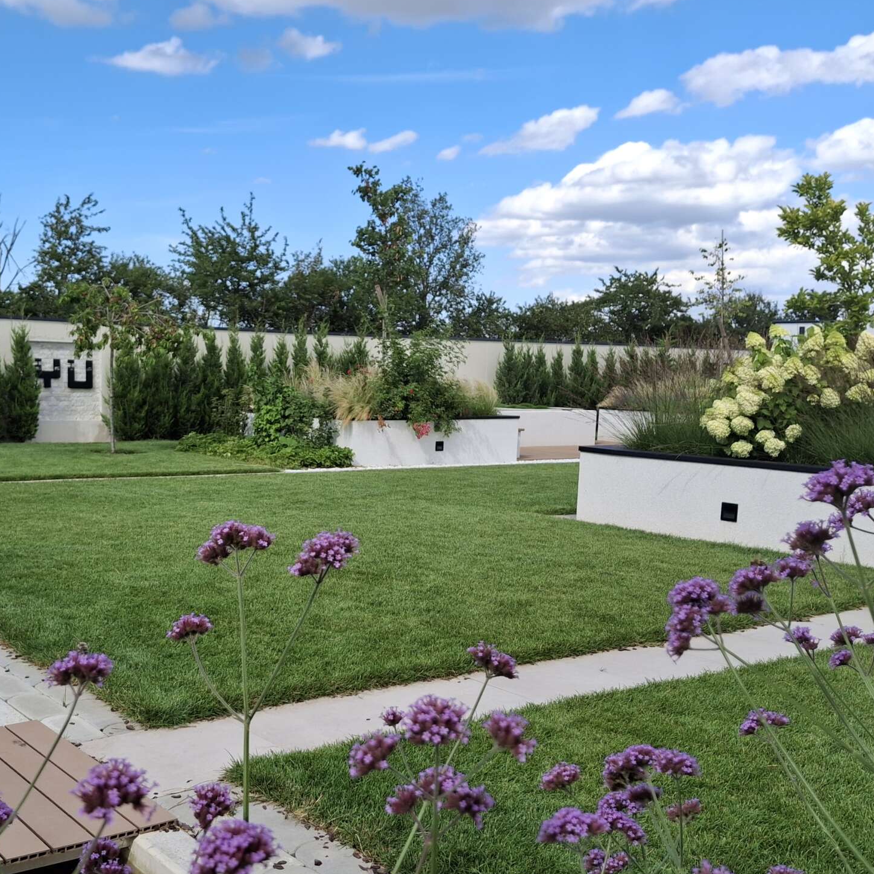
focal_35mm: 39
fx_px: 1114
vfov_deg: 42.7
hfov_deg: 42.1
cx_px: 275
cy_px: 512
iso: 25
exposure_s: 1/971
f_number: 1.8
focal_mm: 4.69
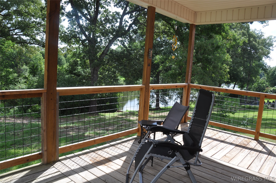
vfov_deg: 47.8
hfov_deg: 67.4
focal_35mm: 27
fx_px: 207
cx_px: 138
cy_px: 92
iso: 200
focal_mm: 18
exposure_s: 1/250
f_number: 8
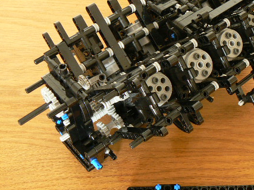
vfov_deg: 27.0
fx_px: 396
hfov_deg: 35.1
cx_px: 174
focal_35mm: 54
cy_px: 87
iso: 100
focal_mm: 6
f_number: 3.2
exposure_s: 1.3
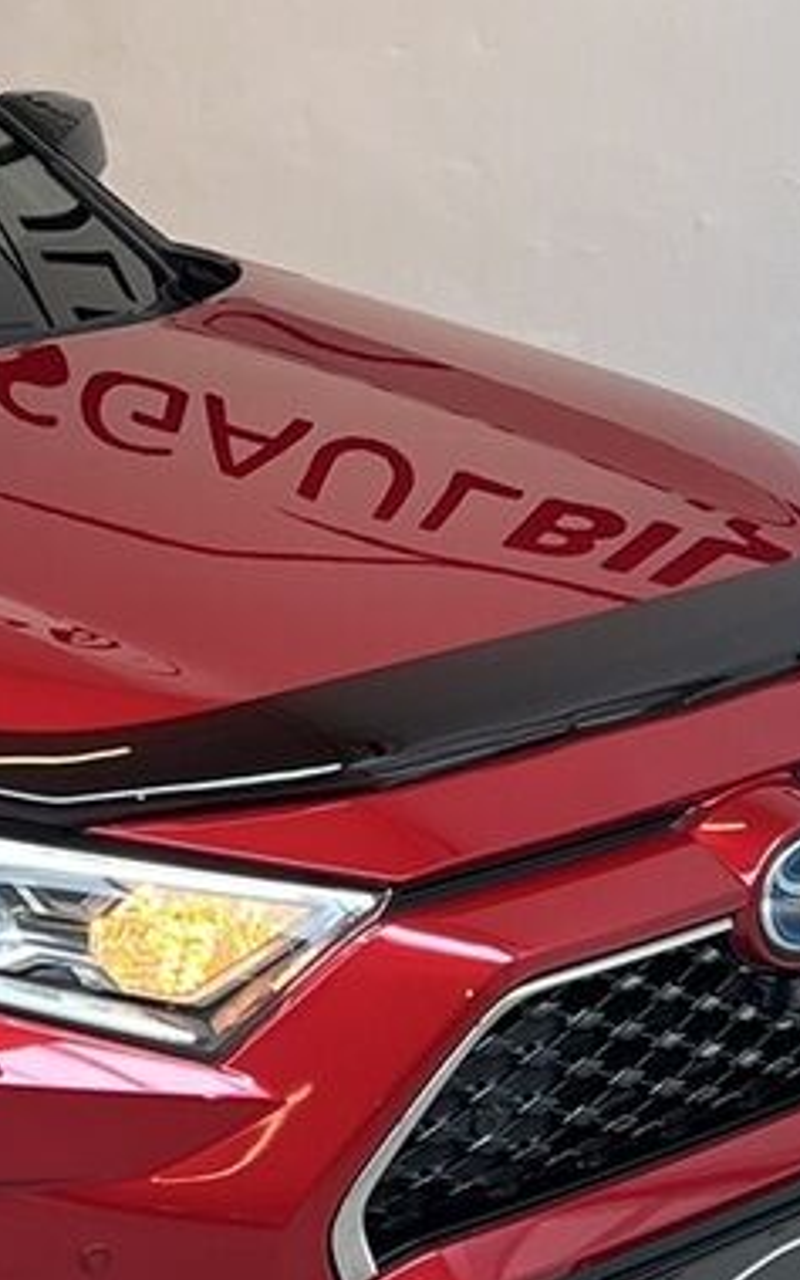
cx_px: -400
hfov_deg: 10.2
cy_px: 422
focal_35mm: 124
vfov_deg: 16.8
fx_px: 4324
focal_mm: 5.7
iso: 40
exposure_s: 1/101
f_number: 1.5
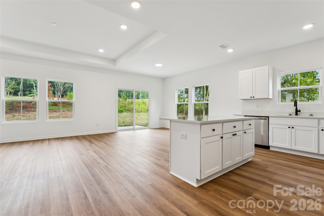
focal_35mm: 17
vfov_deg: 71.7
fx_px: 149
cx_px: 162
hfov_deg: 94.6
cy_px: 108
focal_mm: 16.6
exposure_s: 1/4
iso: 100
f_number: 13
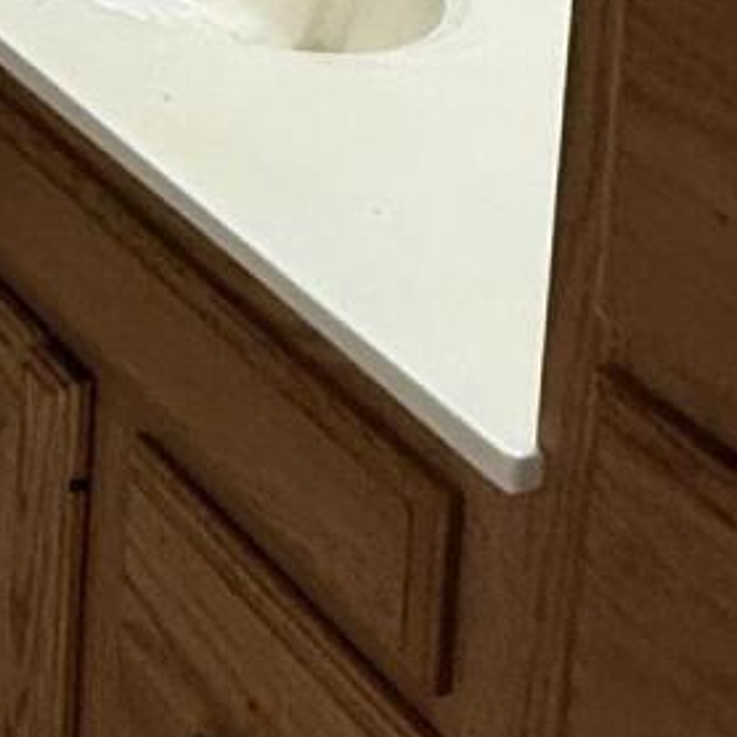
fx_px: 2144
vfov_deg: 15.9
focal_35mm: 89
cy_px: -676
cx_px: -414
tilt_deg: -5.0
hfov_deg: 17.3
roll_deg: -3.1
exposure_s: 1/120
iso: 250
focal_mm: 2.22
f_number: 2.2
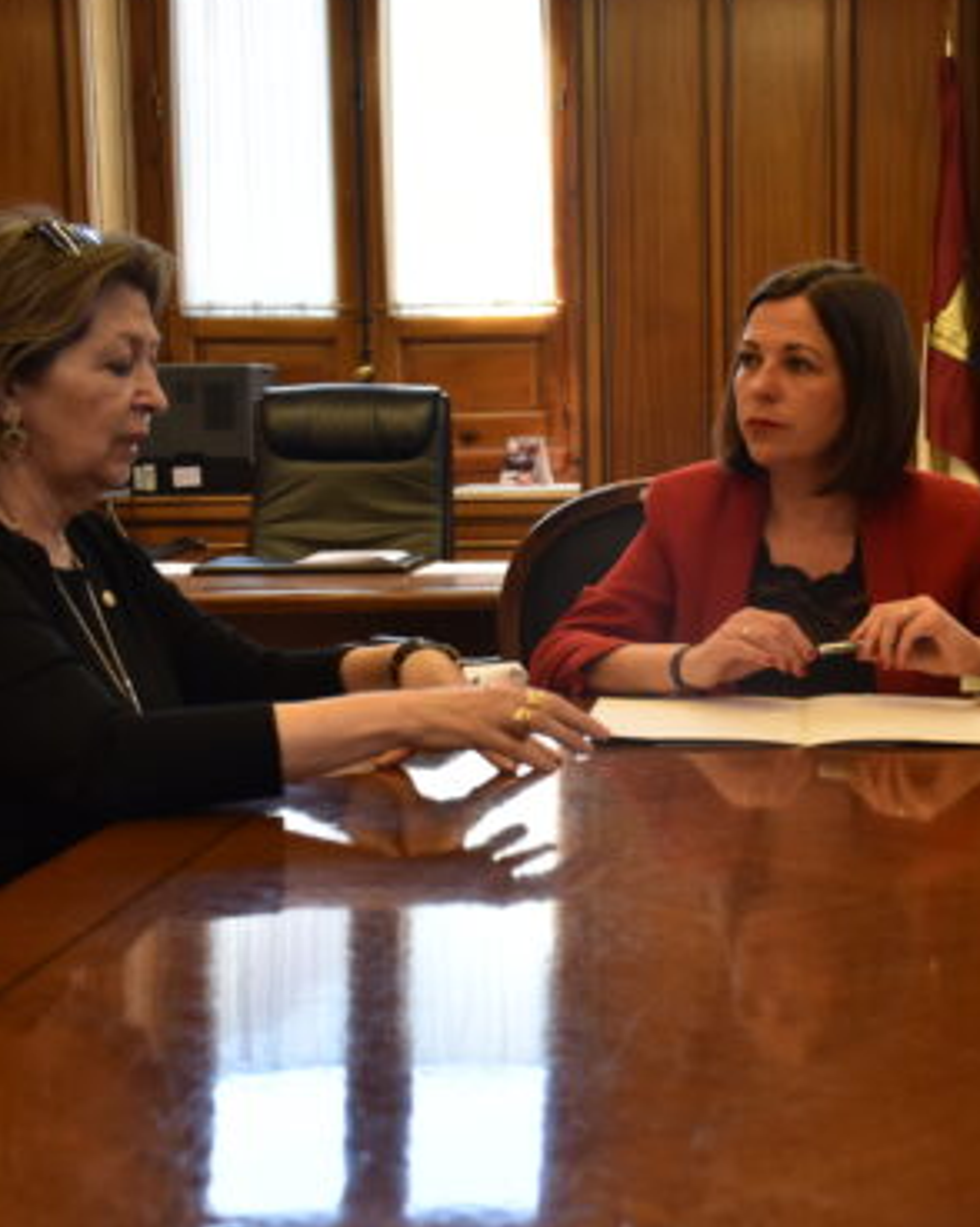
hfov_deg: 25.5
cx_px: 717
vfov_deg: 32.0
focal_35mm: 59
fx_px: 2141
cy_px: 637
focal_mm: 26
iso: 320
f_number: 3.8
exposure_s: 1/60
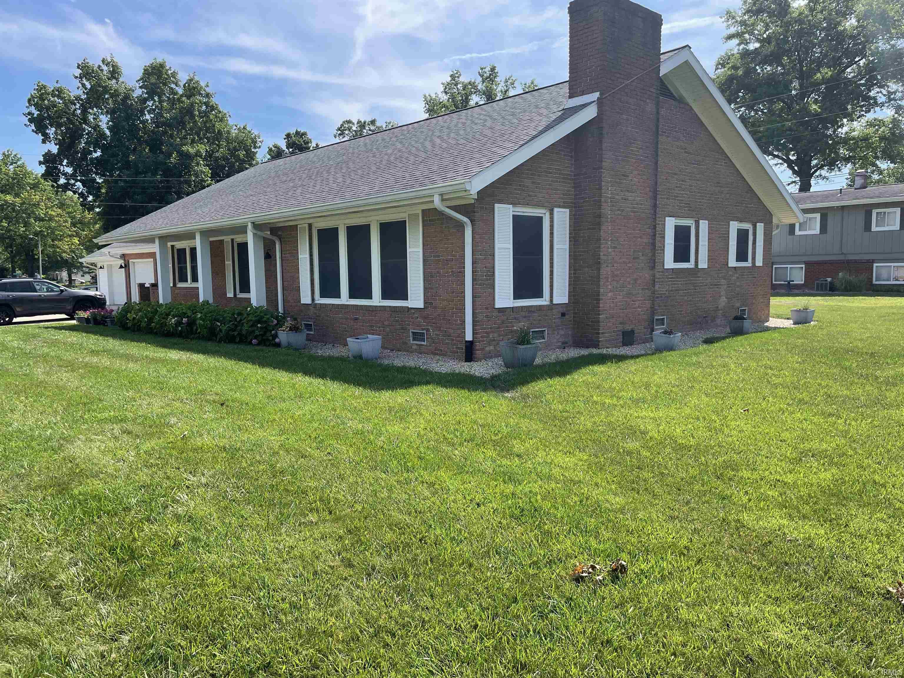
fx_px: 679
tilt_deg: -6.3
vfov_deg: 53.1
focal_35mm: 26
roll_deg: +0.5
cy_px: 339
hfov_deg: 67.3
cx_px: 452
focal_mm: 4.2
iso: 32
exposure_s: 1/1689
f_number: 1.6
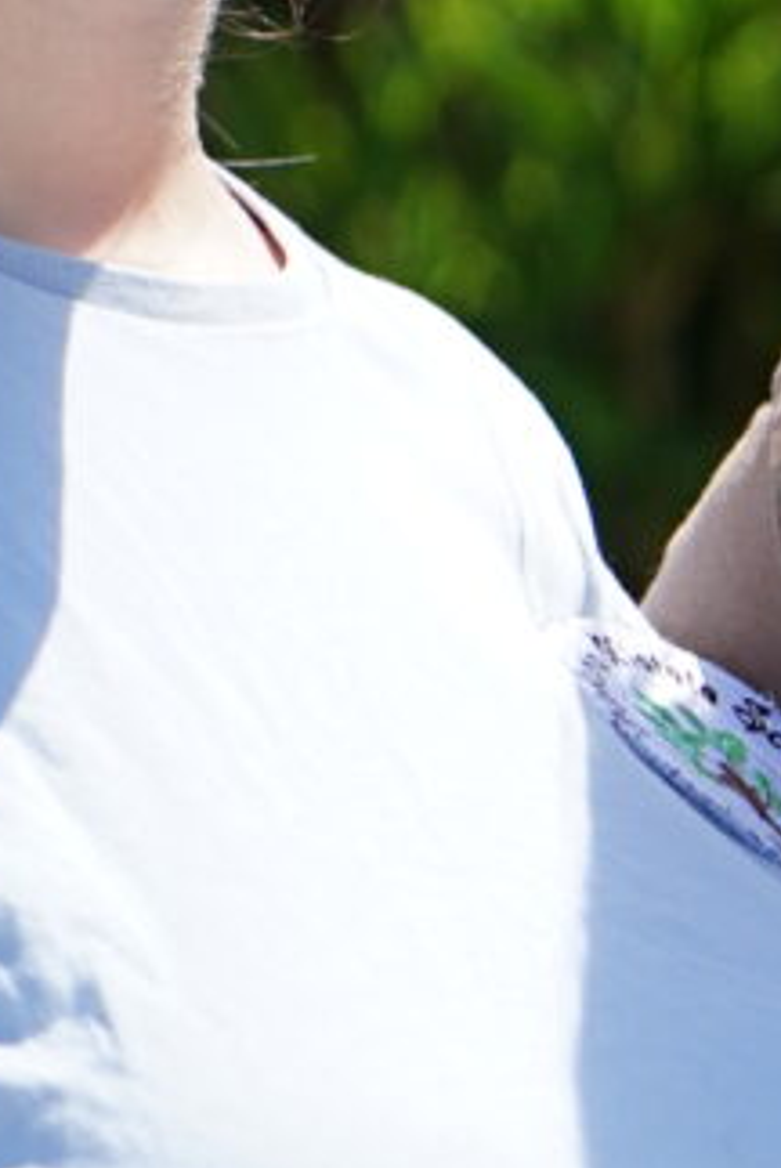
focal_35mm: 594
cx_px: 1875
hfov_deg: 2.3
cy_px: 1848
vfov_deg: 3.5
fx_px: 19287
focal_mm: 75
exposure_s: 1/1000
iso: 100
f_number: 2.8
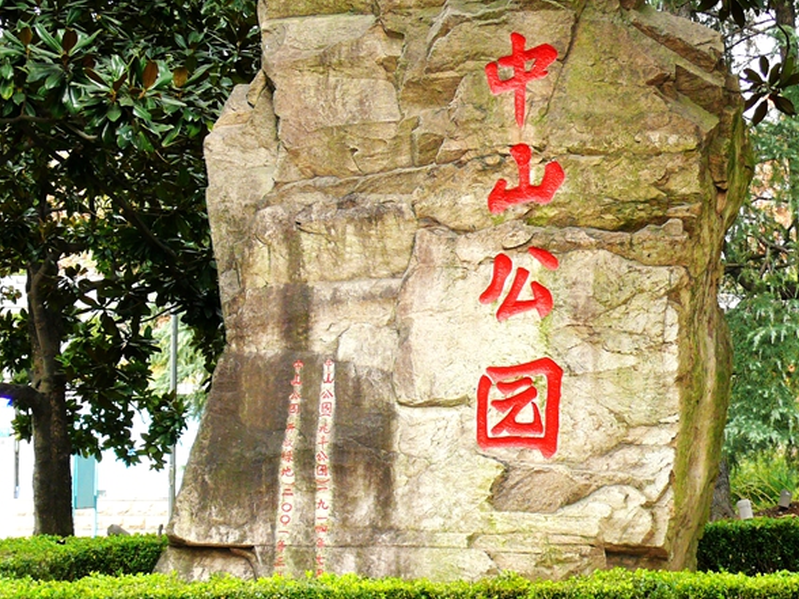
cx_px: 556
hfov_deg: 22.9
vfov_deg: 17.4
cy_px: 323
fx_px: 1962
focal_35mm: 85
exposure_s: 1/125
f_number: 3.6
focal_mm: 9.6
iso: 100
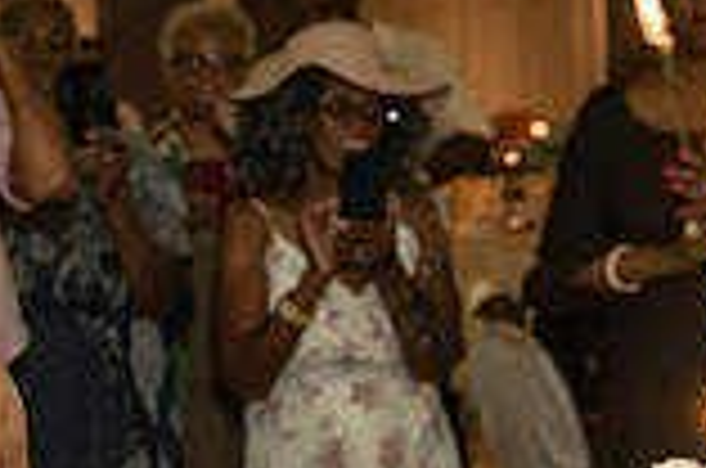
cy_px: 493
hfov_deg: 15.6
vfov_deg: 10.7
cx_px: -157
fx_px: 2466
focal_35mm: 126
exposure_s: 1/200
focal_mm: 34
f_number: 3.5
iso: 1600
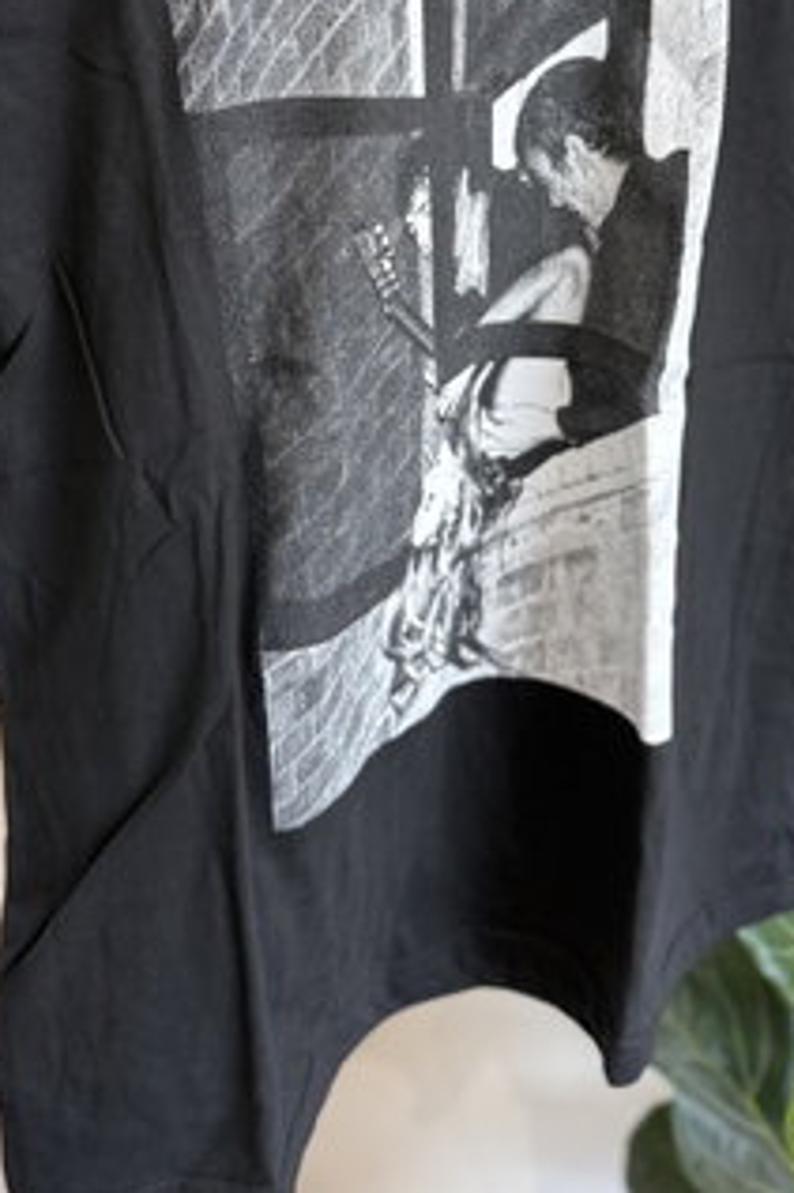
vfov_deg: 43.7
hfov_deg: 31.8
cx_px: 369
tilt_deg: -9.7
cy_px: 198
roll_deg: -2.9
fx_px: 1391
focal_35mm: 42
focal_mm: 6.76
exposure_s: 1/99
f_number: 1.78
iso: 200
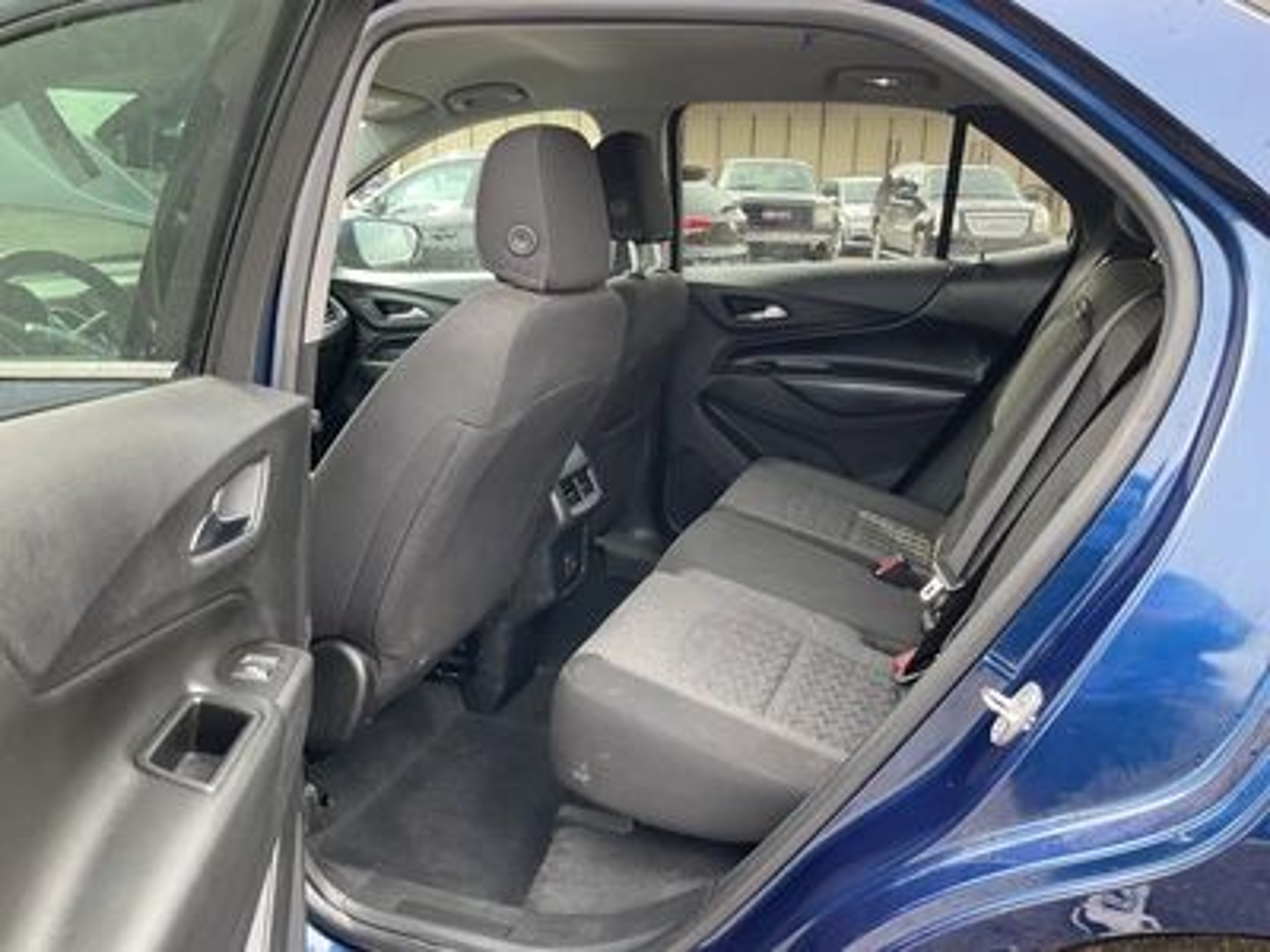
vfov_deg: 48.2
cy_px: 476
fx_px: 1064
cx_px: 635
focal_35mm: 29
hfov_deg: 61.7
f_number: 1.8
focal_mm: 3
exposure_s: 1/122
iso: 40
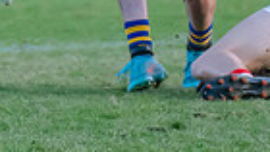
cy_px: -175
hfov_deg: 1.0
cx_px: -197
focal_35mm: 2125
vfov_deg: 0.6
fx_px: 15225
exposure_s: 1/1600
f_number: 4
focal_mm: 240
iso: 1800
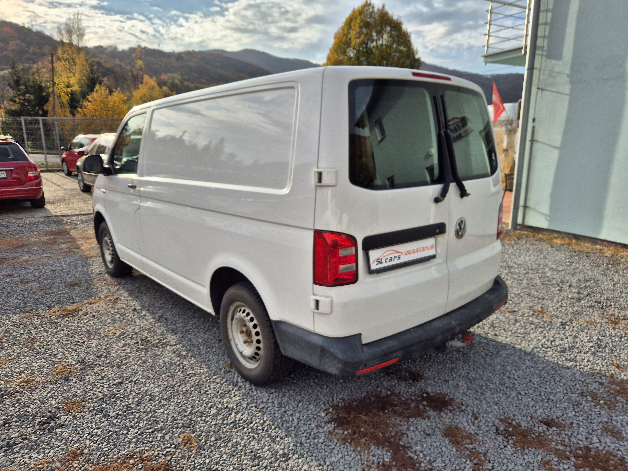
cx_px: 314
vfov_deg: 58.9
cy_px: 236
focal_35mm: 23
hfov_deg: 73.9
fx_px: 417
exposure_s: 1/2552
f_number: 1.8
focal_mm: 5.4
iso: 25
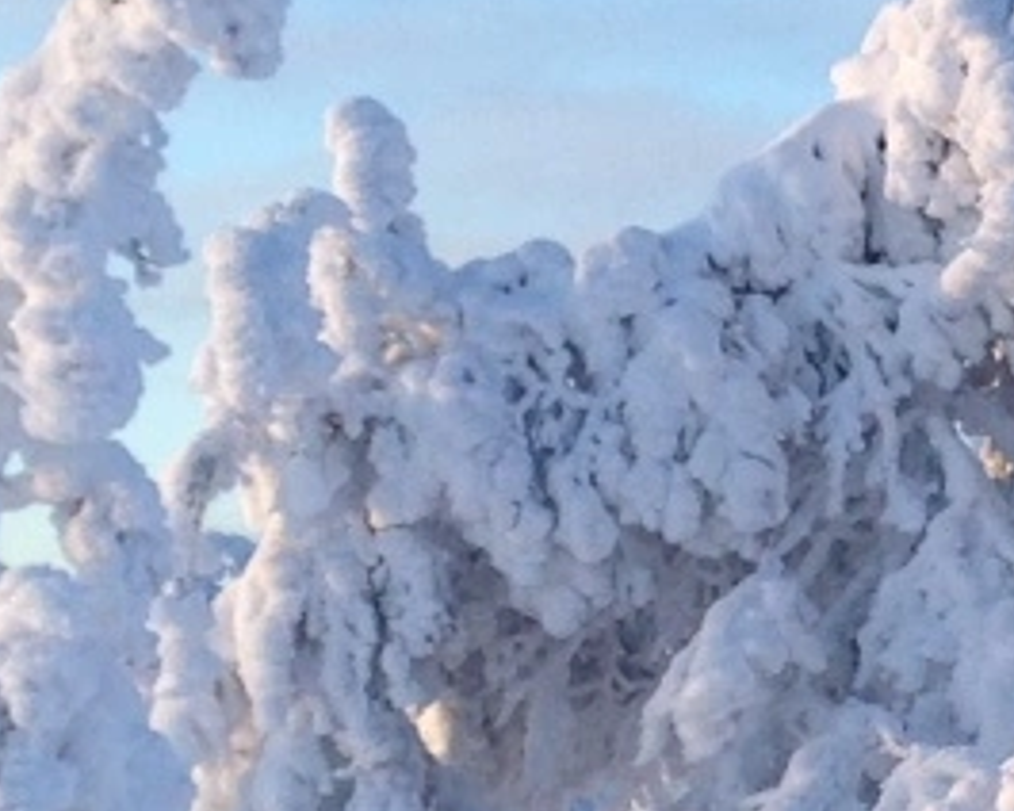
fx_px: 5942
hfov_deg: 9.5
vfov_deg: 7.8
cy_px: 708
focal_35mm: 198
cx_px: 1534
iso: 50
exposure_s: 1/433
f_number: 2.4
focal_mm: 4.12
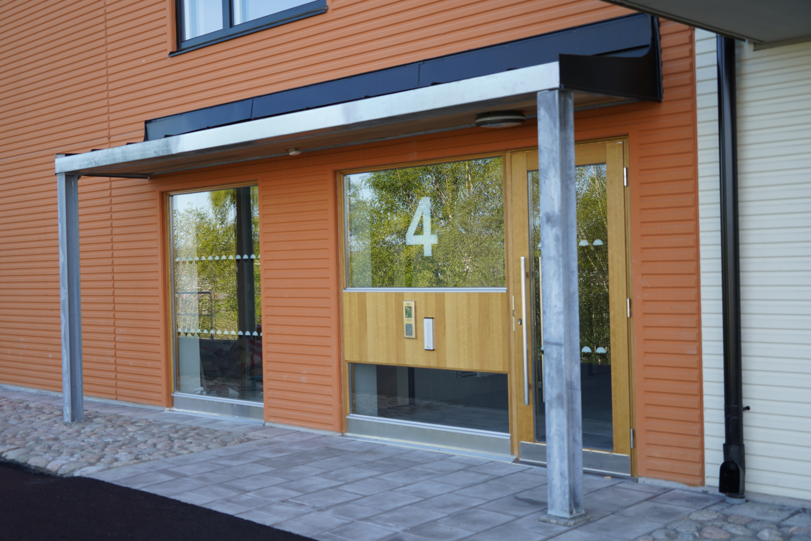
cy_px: 270
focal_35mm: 43
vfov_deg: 31.2
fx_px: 969
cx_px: 406
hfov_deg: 45.4
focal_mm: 43
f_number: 4.5
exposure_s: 1/160
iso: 125
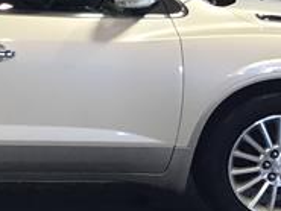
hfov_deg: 17.5
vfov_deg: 13.8
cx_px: -58
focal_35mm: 107
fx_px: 869
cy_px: 74
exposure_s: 1/30
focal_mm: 3.3
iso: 40
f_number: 2.4
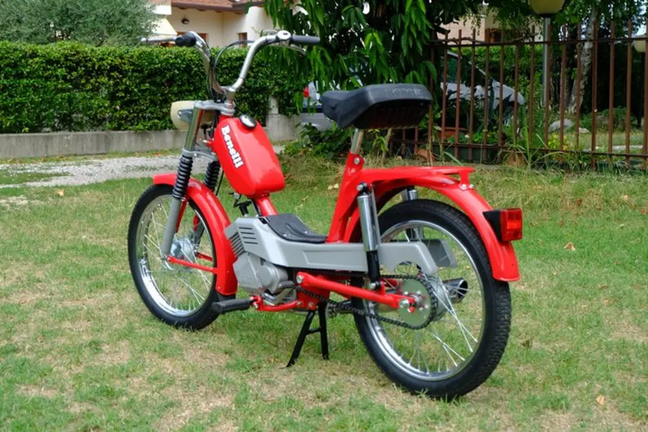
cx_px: 324
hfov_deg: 37.5
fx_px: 954
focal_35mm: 53
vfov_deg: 25.5
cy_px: 216
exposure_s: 1/140
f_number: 5.6
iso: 200
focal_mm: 35.5
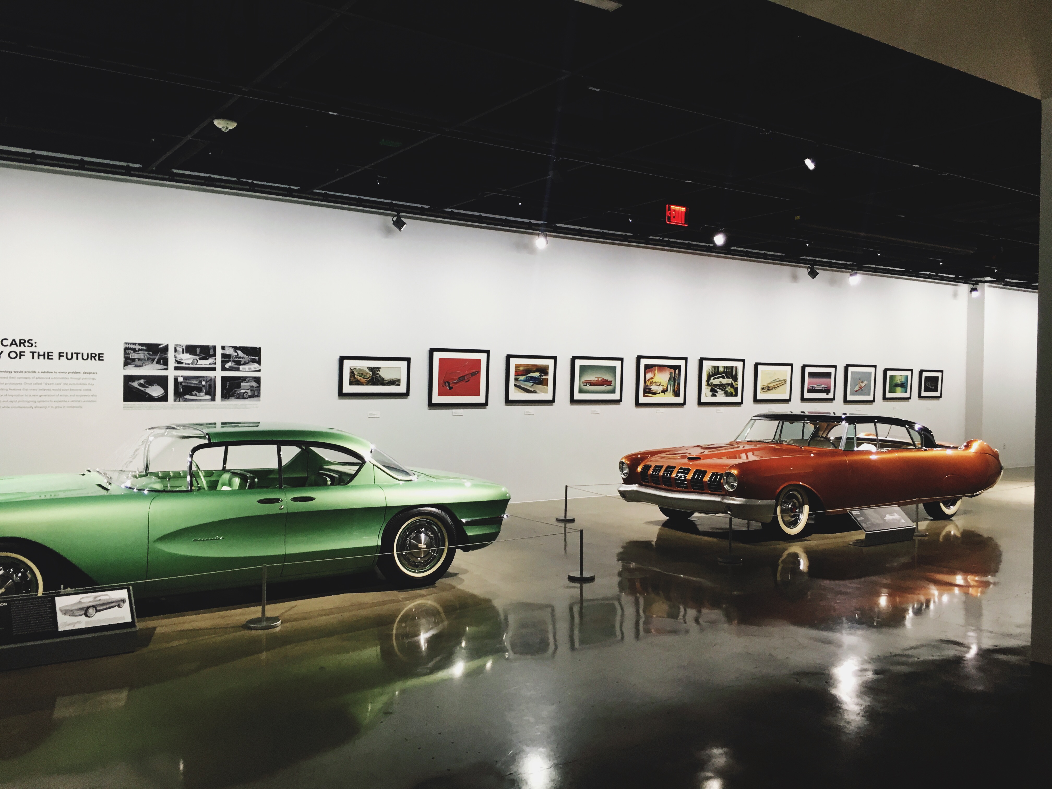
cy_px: 394
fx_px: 881
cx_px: 526
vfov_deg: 48.2
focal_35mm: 29
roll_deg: -0.4
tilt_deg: -0.1
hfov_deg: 61.7
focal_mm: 4.15
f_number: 2.2
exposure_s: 1/30
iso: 64
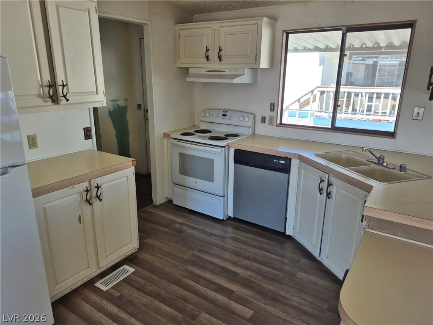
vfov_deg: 58.9
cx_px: 216
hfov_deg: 73.9
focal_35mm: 23
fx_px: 288
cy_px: 162
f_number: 1.8
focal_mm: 5.4
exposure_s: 1/180
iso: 40
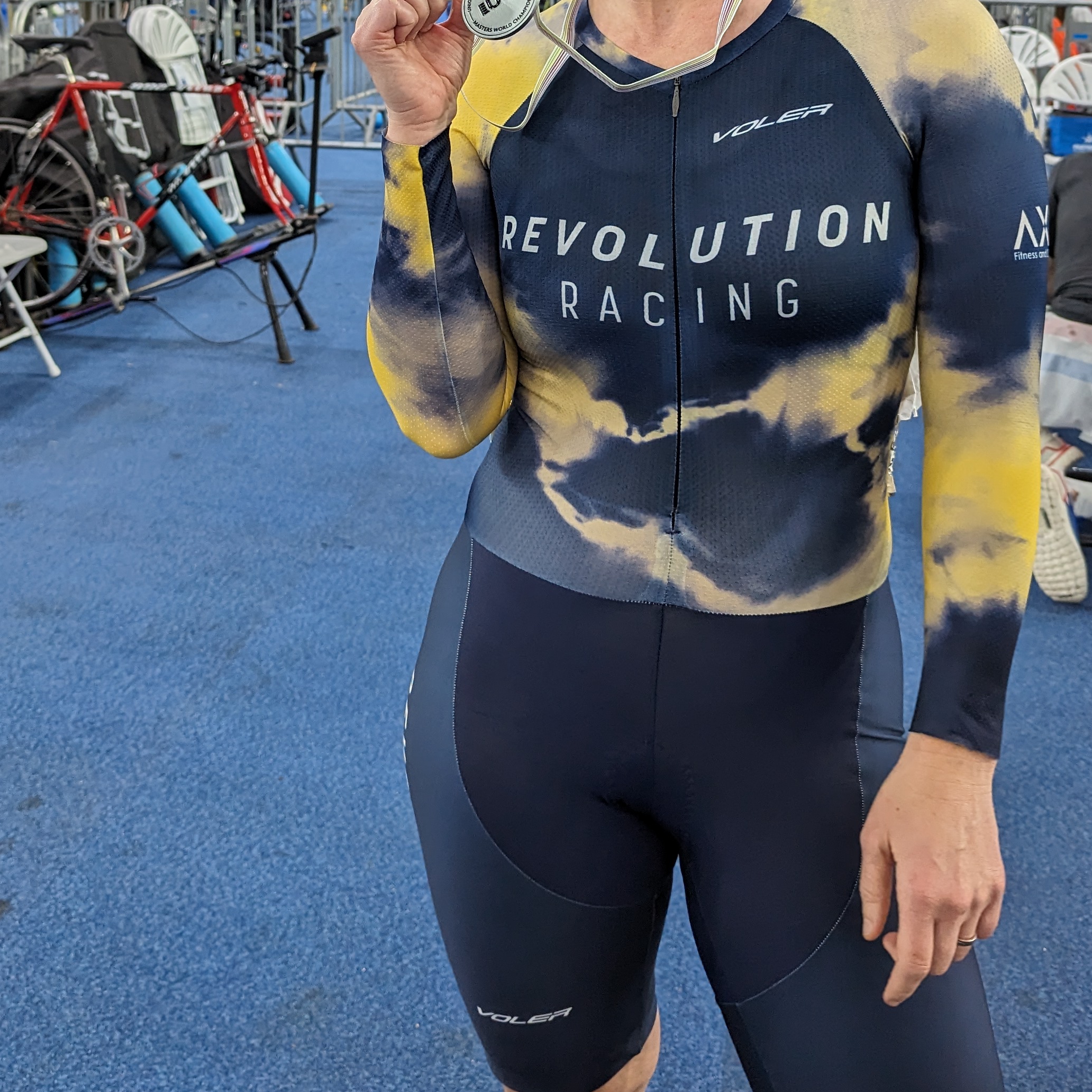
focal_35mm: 42
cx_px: 516
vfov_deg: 37.5
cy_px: 114
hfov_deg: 40.0
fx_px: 1499
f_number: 1.85
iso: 174
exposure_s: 1/233
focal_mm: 6.81
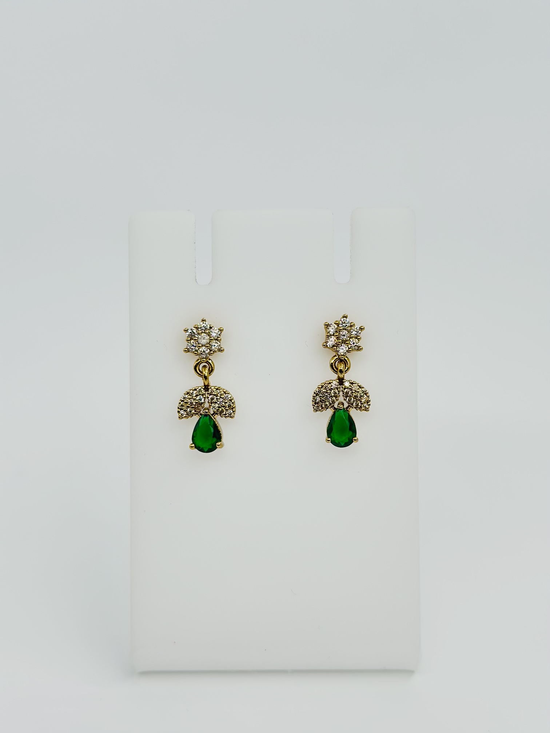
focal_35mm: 48
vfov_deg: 39.7
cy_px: 366
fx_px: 1017
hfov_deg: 30.3
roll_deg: +0.1
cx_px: 275
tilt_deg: -21.0
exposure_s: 1/1009
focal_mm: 6.86
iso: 80
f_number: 1.78
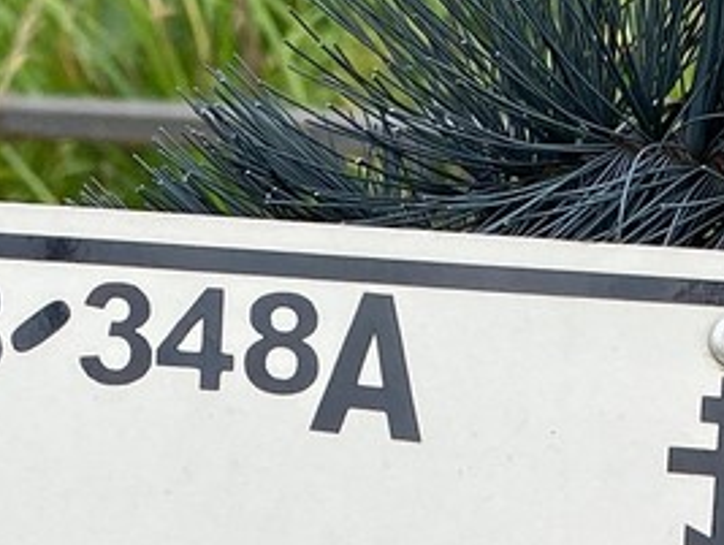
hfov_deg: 13.9
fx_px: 2932
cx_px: 716
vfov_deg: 9.8
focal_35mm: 140
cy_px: 1128
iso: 32
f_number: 1.8
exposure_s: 1/1395
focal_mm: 4.25
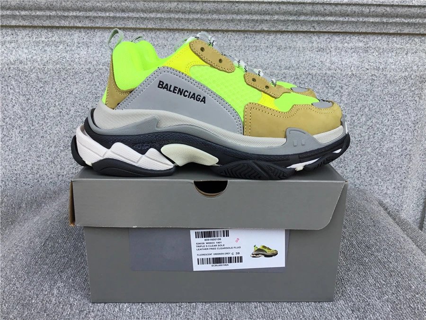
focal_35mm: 31
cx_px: 213
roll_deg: -0.6
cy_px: 160
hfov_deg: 58.4
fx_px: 381
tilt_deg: -17.8
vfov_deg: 45.4
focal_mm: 3.3
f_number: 2.4
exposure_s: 1/323
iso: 25
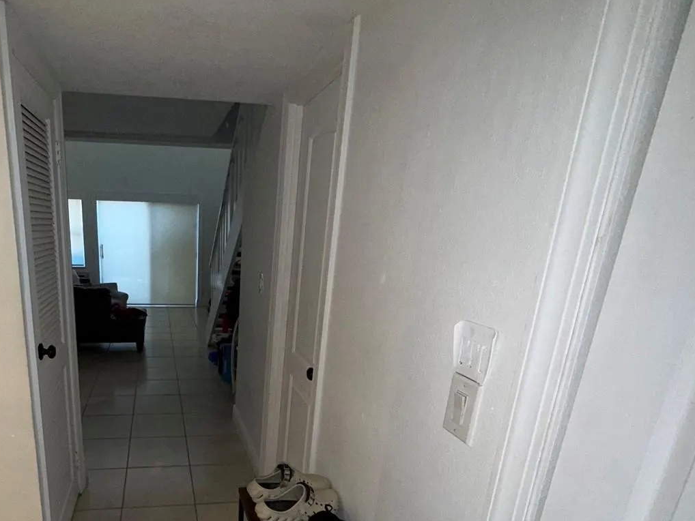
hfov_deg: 73.0
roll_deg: -1.2
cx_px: 208
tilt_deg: -15.3
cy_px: 347
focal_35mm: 22
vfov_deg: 59.7
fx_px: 442
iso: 80
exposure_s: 1/68
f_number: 2.2
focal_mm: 2.22
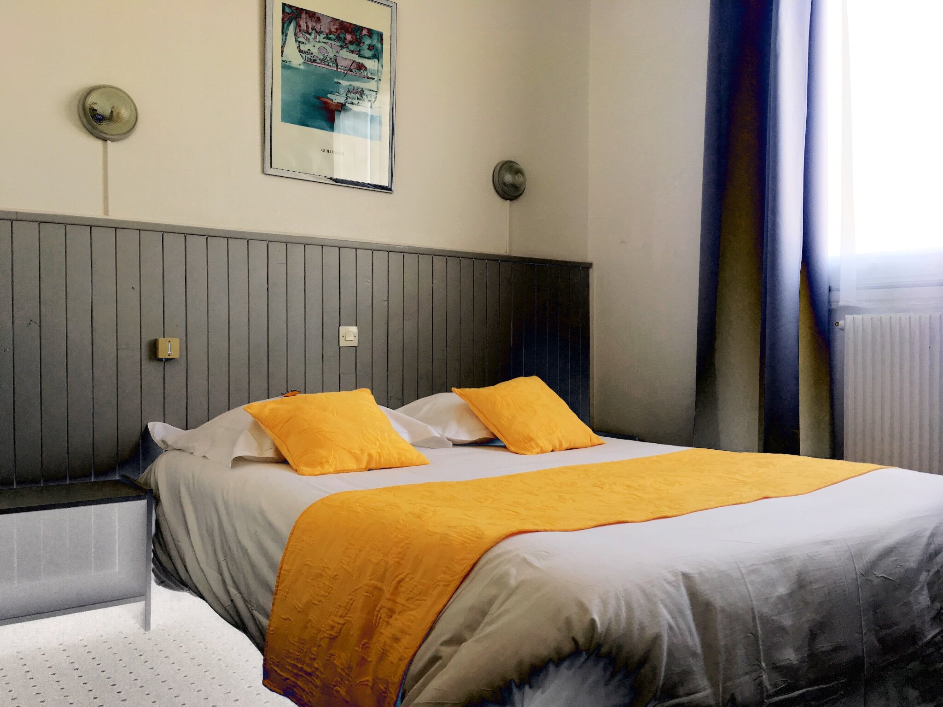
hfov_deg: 61.7
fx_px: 790
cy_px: 354
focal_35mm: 29
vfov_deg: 48.2
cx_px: 472
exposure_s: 1/50
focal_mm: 4.15
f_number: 2.2
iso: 32
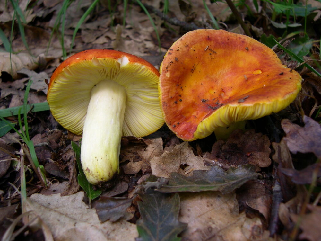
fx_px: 352
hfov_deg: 49.0
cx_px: 160
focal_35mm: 38
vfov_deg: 37.7
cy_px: 120
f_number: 2.8
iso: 100
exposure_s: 1/30.4
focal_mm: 8
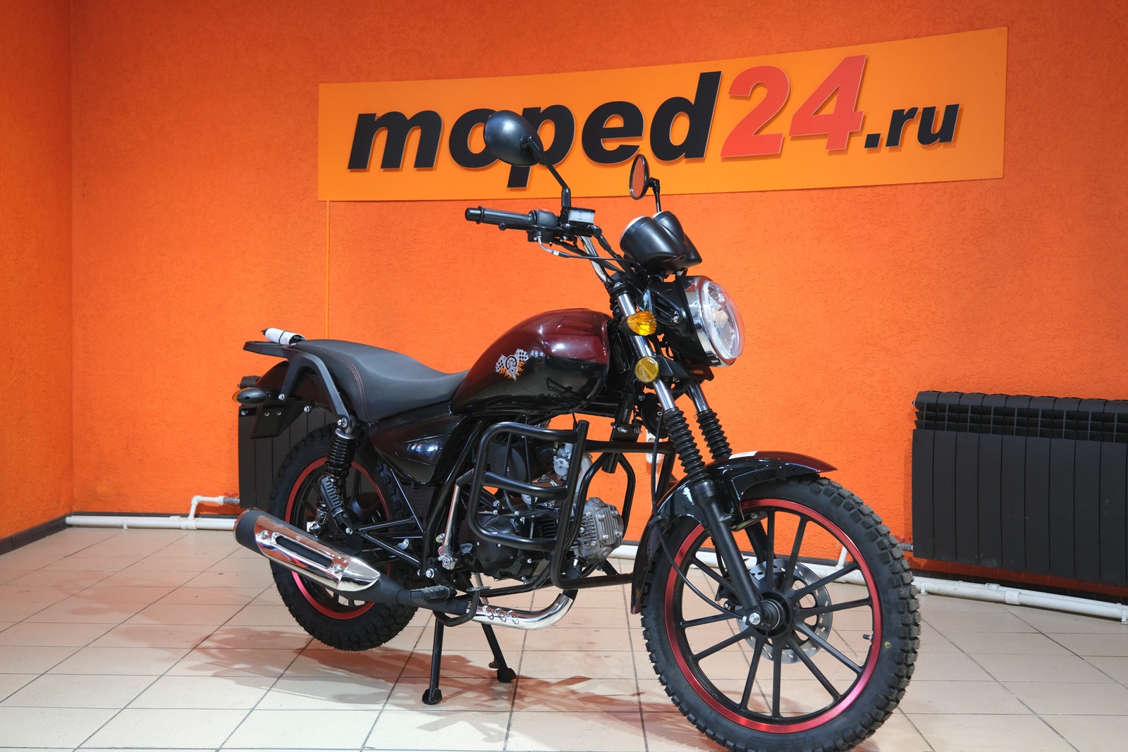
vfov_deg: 32.6
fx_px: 1285
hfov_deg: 47.4
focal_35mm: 41
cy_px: 376
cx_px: 564
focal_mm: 27.5
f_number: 4
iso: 1000
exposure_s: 1/60
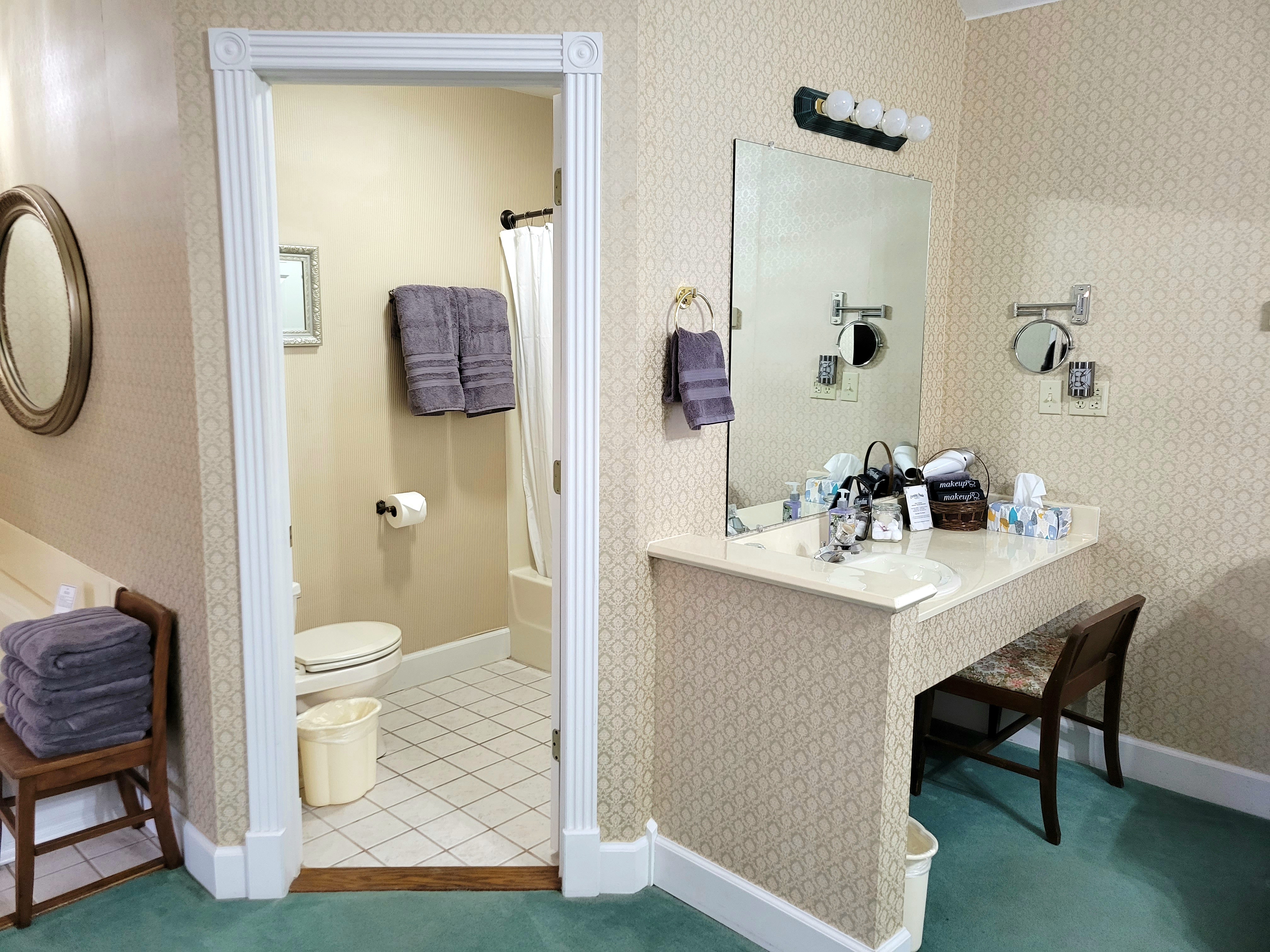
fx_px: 954
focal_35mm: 26
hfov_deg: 67.3
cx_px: 635
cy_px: 476
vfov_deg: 53.1
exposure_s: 1/40
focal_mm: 5.4
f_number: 1.8
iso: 400
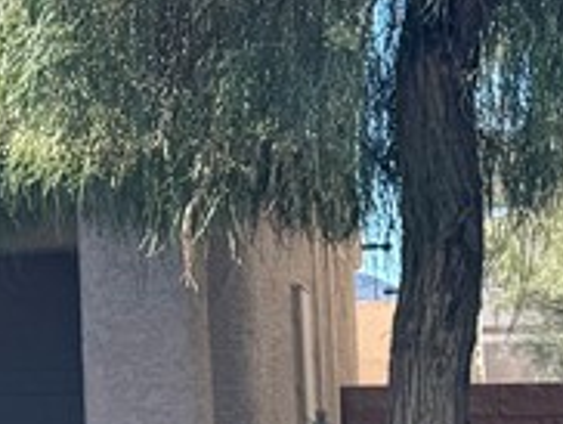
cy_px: 223
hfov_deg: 12.1
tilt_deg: +7.4
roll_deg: +0.0
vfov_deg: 11.0
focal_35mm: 135
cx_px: -730
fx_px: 2199
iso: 80
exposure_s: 1/2110
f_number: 1.78
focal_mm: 6.76
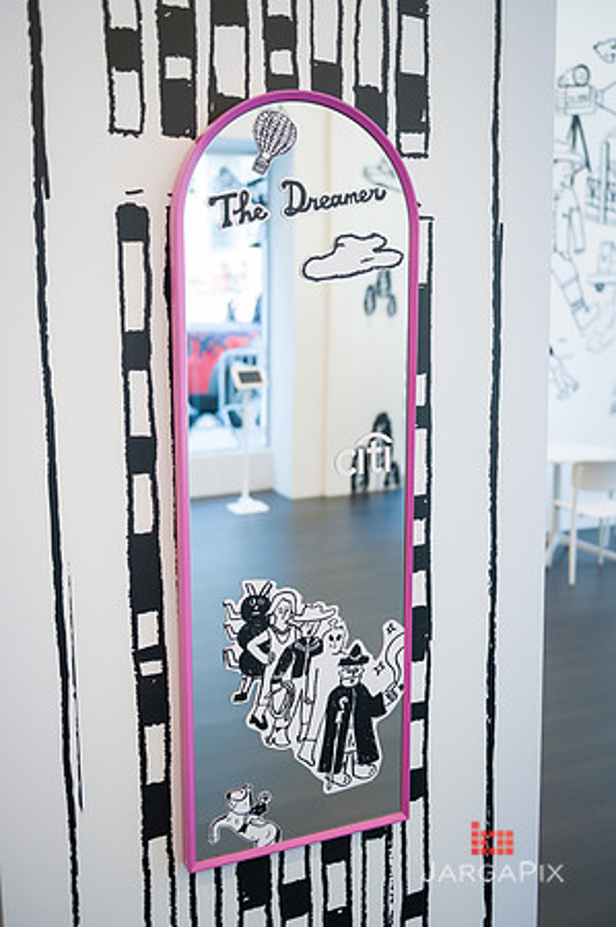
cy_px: 464
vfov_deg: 53.2
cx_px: 308
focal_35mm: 36
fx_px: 926
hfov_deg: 36.8
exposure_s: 1/320
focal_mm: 36
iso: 1600
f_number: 3.5
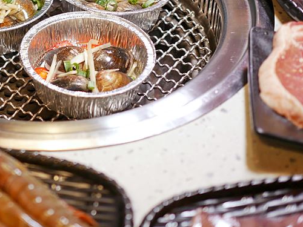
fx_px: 875
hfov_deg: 19.2
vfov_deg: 14.7
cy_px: 53
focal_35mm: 100
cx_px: 21
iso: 200
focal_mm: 25
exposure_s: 1/100
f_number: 1.8
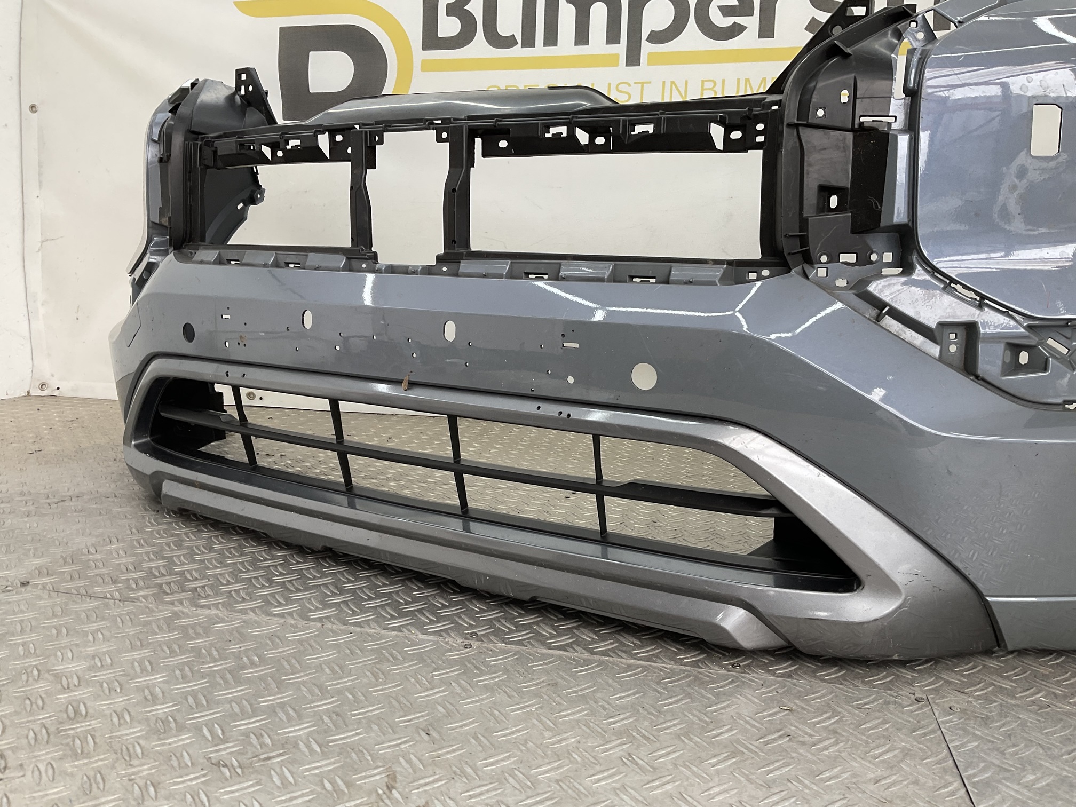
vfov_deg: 48.2
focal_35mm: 29
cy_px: 404
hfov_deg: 61.7
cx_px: 538
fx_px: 901
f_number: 1.8
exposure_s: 1/100
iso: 20
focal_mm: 3
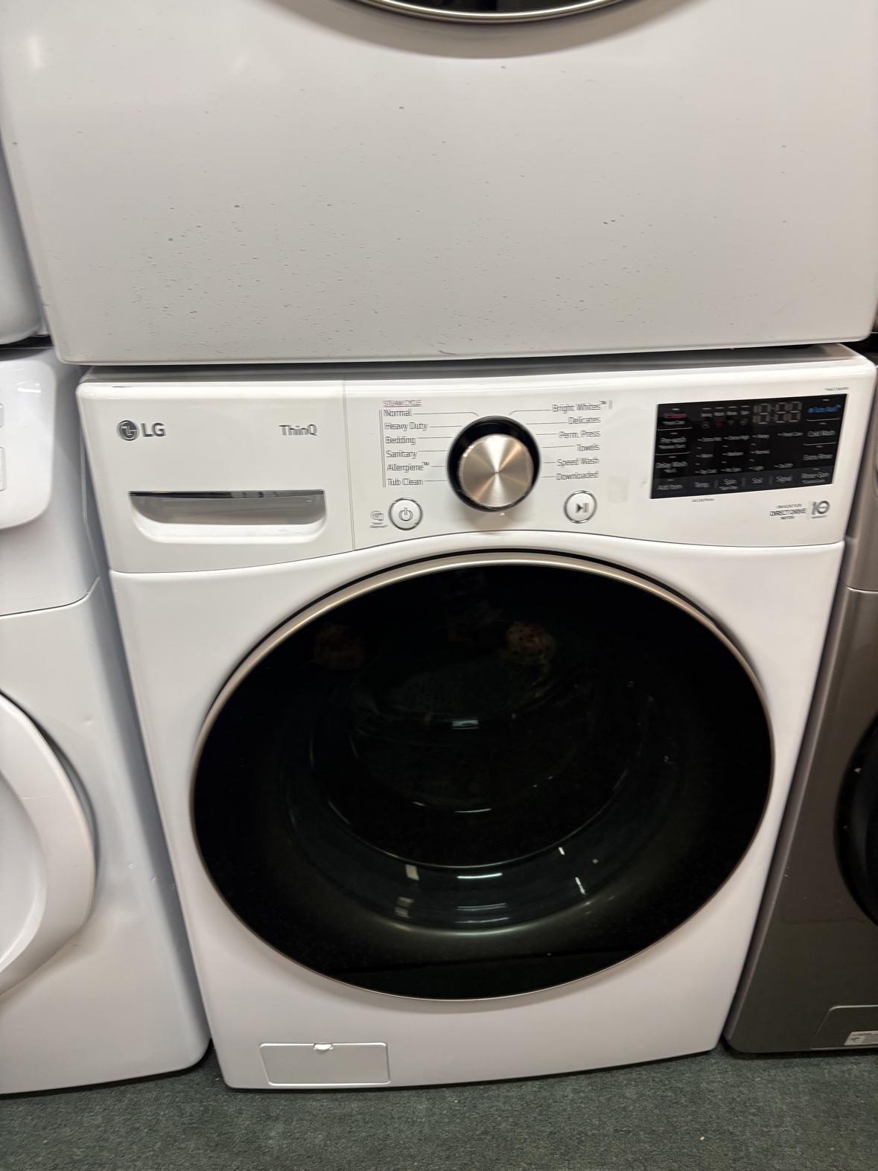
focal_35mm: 26
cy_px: 586
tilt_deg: -30.9
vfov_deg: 67.3
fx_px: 879
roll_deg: -0.8
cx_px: 439
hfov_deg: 53.1
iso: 125
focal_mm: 5.96
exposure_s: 1/60
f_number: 1.6
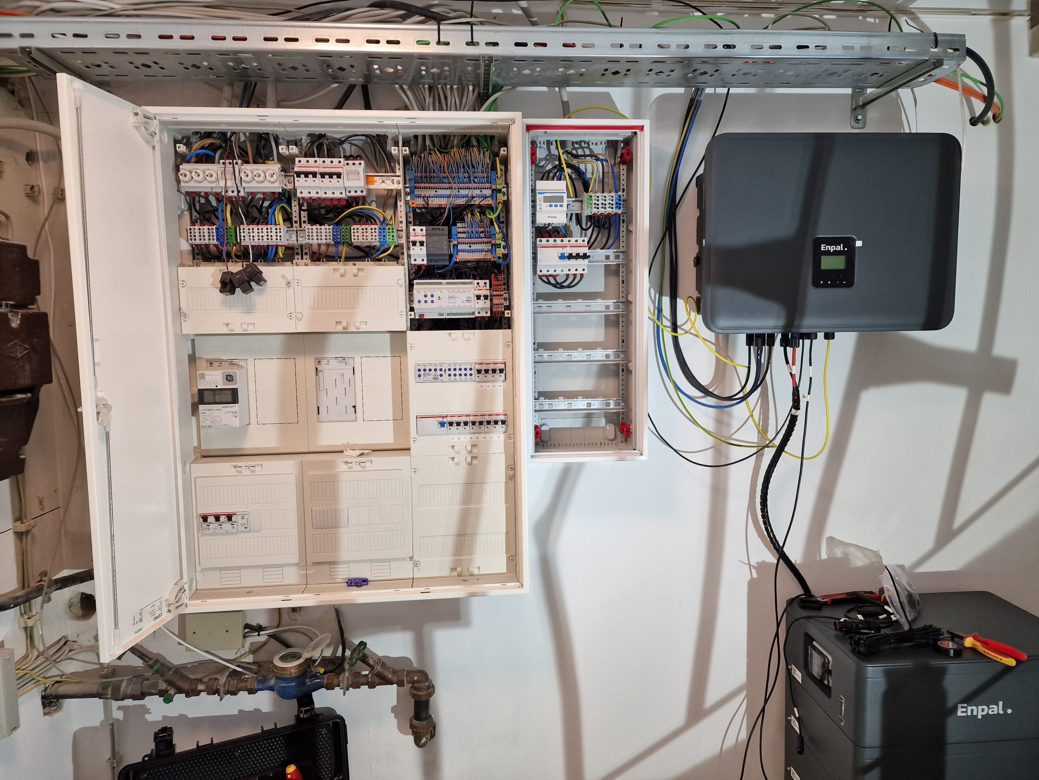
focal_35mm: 23
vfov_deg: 58.9
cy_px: 390
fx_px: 690
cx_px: 520
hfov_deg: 73.9
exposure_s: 1/100
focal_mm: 6.4
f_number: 1.8
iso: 160
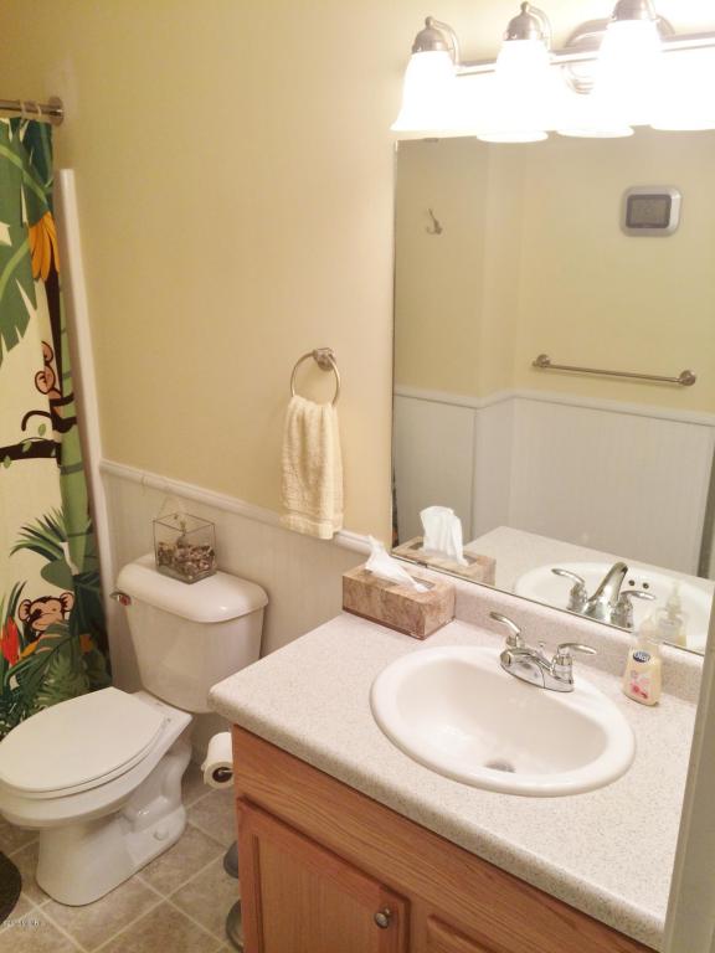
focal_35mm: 29
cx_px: 358
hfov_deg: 48.2
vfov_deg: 61.7
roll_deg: +0.4
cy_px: 476
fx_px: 799
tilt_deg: -17.1
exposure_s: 1/40
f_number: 2.2
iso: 40
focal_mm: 4.15
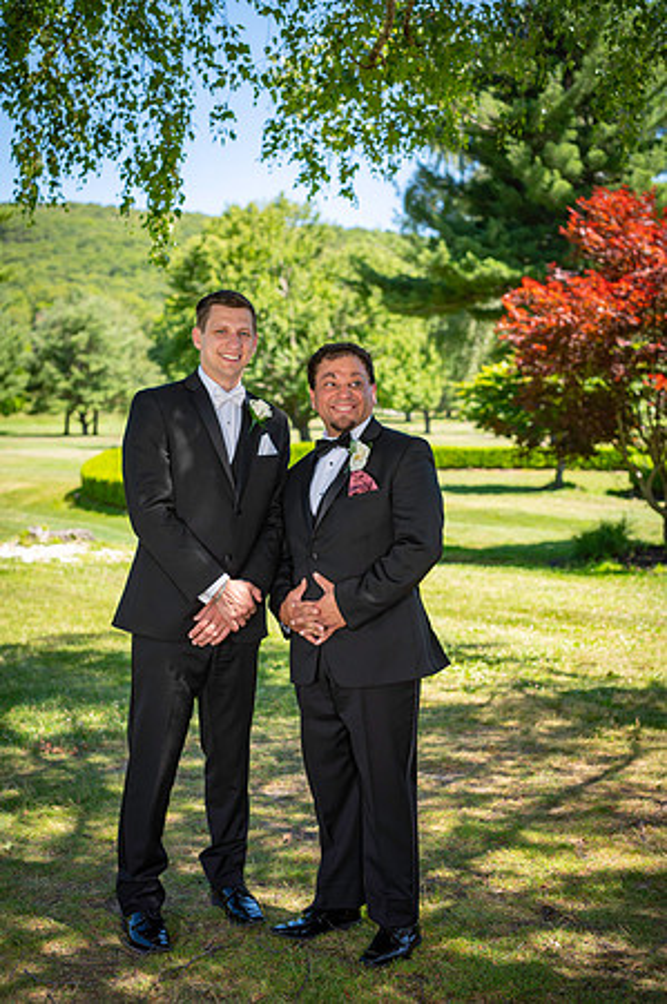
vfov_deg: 42.8
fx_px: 1281
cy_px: 502
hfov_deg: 29.2
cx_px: 334
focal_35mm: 46
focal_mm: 46
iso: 100
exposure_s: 1/800
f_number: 3.2
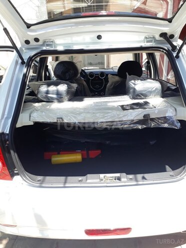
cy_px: 124
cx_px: 93
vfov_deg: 65.3
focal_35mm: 27
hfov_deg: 51.4
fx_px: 193
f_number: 1.9
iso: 40
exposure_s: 1/264
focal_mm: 3.6
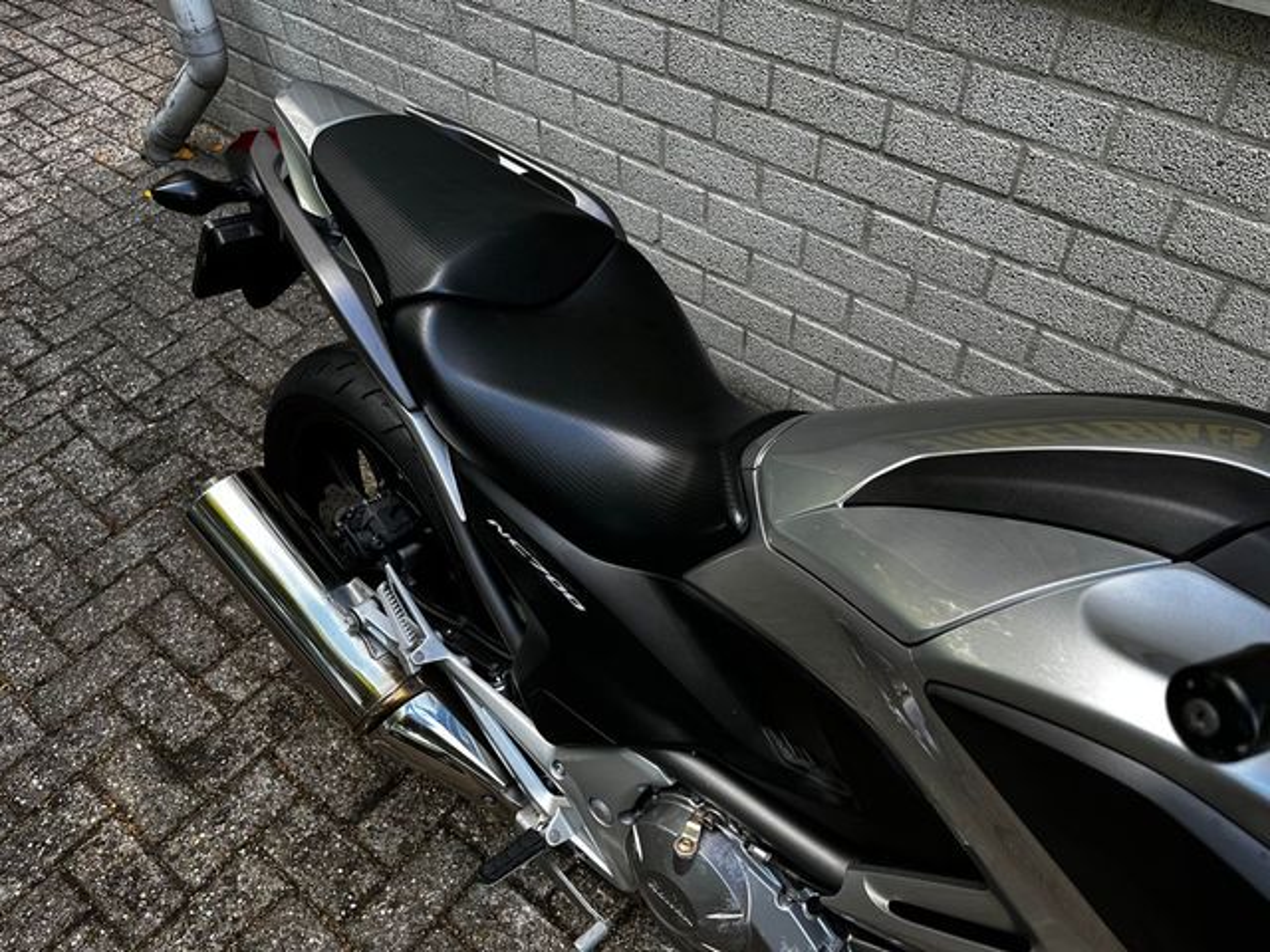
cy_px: 476
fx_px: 954
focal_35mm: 26
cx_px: 635
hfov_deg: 67.3
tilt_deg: -48.4
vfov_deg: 53.1
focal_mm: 5.1
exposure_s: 1/121
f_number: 1.6
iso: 50
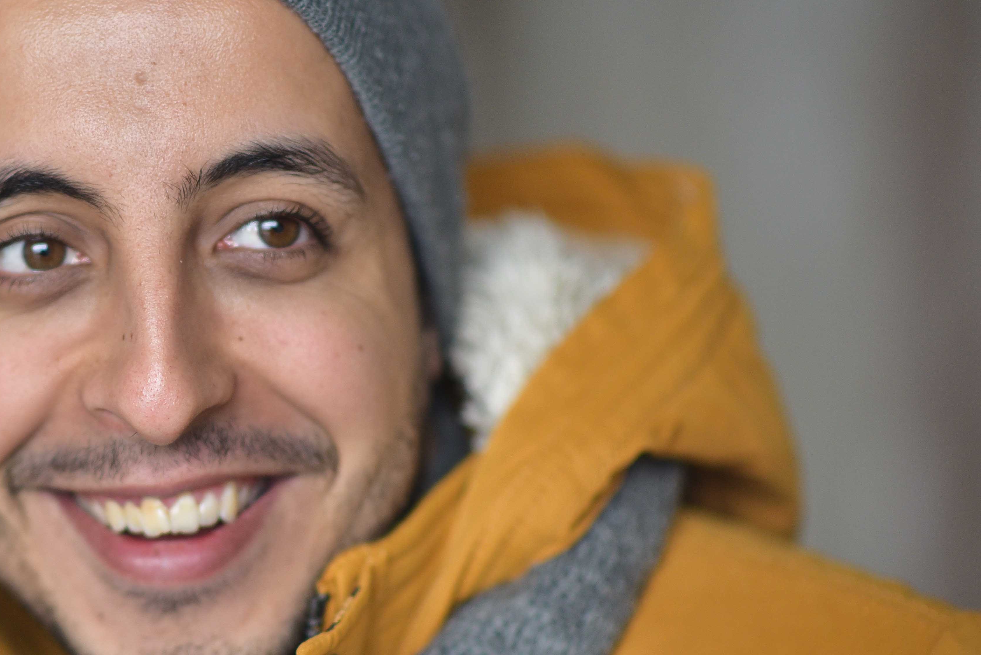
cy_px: 377
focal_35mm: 152
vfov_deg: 9.0
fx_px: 4144
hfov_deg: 13.4
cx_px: 127
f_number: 1.4
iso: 800
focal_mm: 85
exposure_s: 1/1250
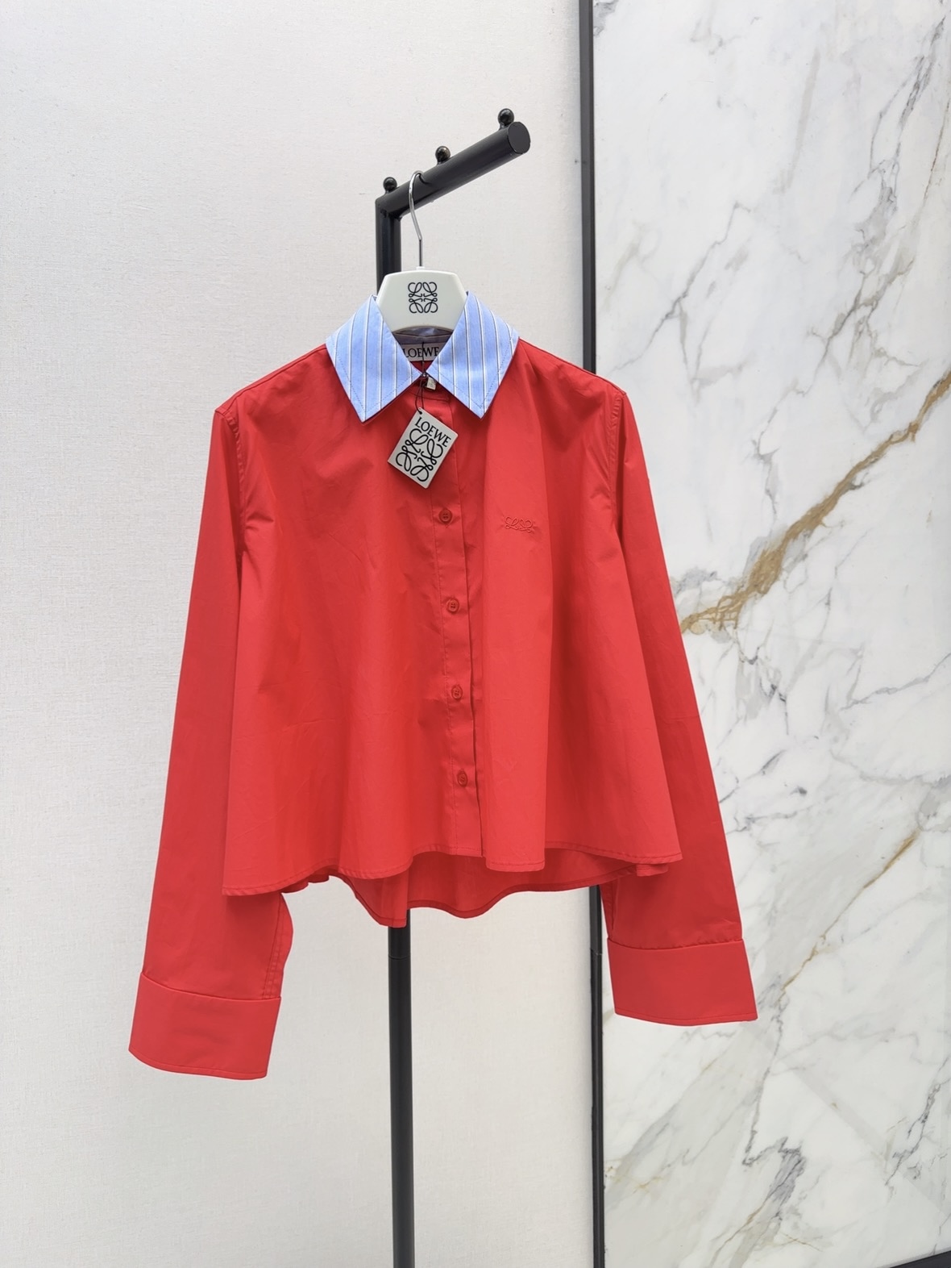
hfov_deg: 56.8
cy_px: 634
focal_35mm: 24
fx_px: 879
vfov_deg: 71.6
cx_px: 476
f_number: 1.78
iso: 64
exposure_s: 1/153
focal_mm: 6.86
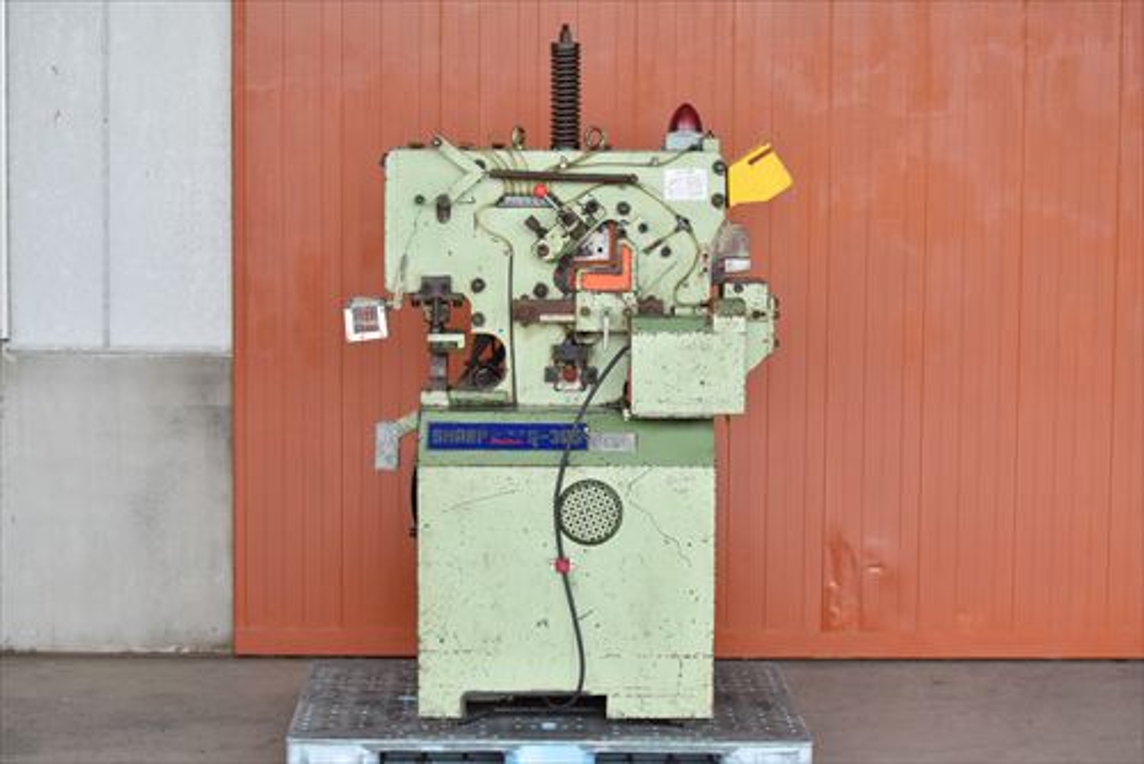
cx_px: 572
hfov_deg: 21.9
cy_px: 382
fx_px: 2957
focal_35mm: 93
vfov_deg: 14.7
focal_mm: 62
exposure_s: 1/500
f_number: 6.3
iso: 1250
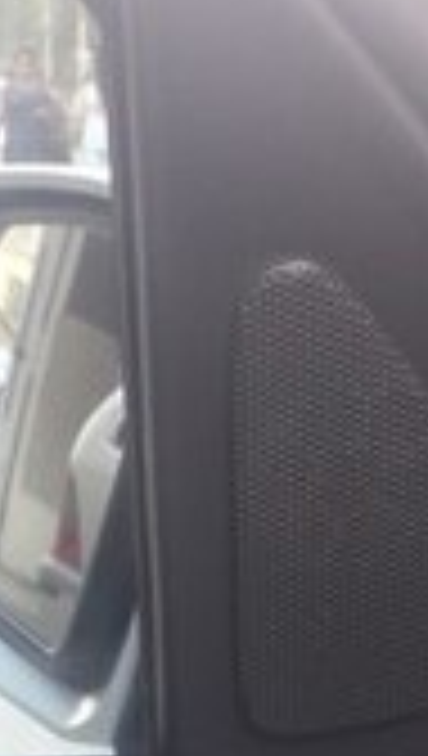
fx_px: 1809
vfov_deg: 21.2
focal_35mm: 90
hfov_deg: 13.0
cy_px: 1008
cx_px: -158
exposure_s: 1/33
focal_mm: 3.7
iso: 80
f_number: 1.9
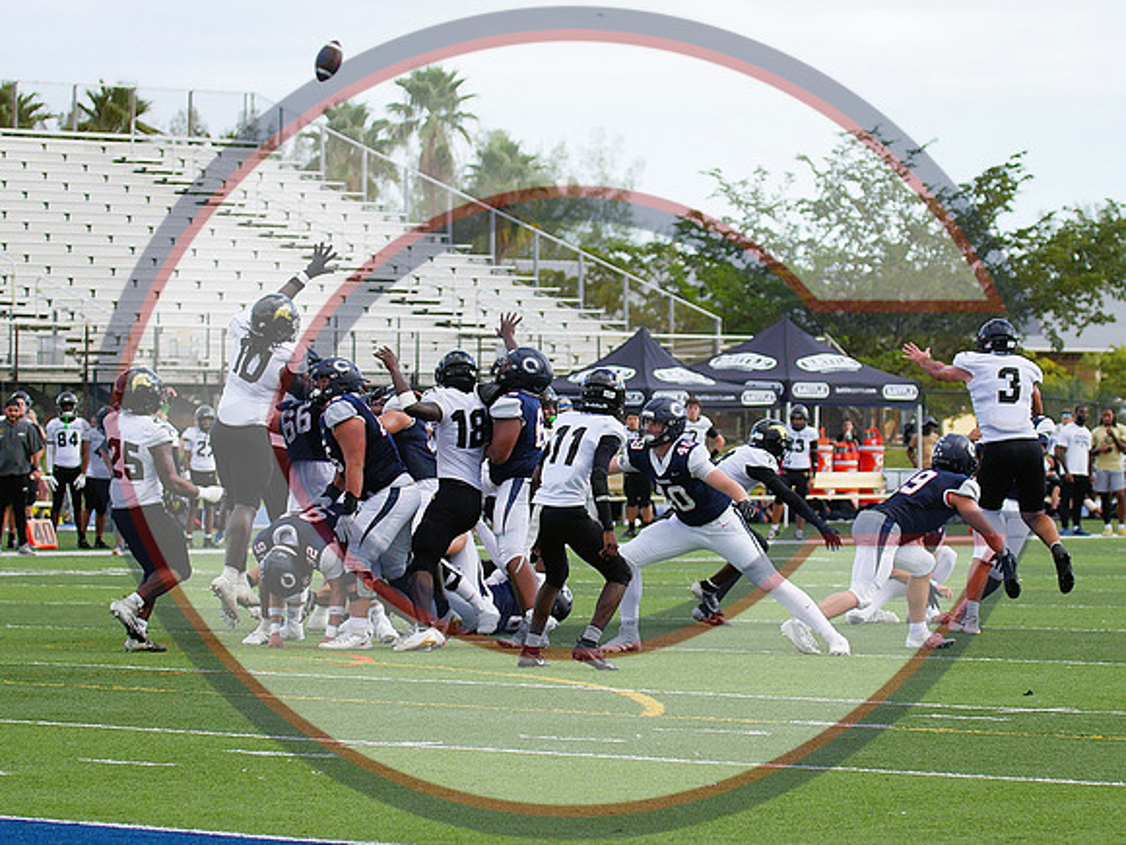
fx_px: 4619
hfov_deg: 13.9
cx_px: 563
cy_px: 422
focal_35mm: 142
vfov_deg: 10.4
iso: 200
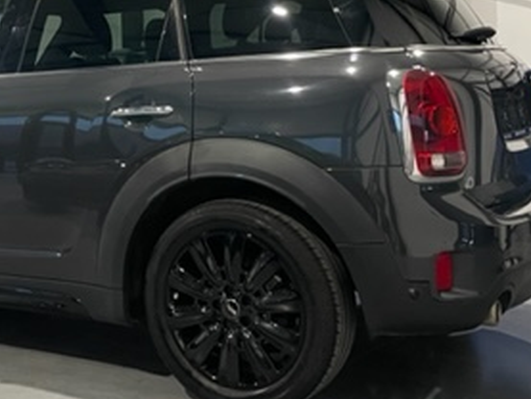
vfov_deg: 24.1
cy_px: 90
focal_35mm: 60
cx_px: 92
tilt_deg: -1.9
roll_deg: +1.3
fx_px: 921
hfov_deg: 31.2
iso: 125
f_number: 1.6
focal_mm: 4.2
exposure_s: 1/50
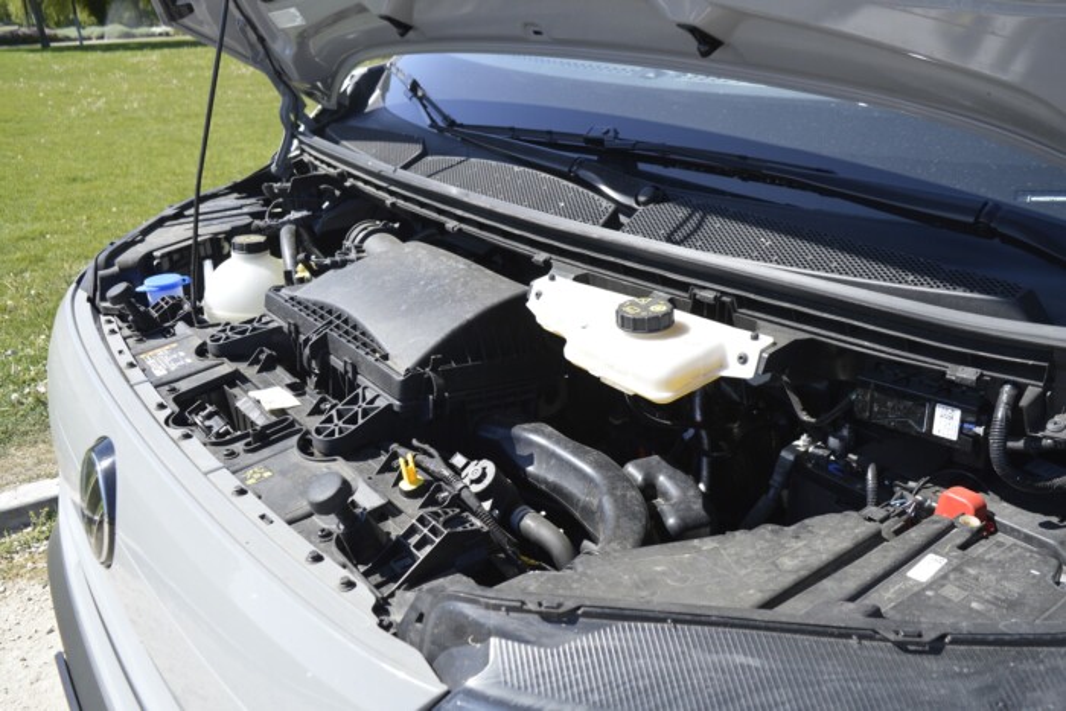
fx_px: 888
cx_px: 533
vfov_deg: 43.6
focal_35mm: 30
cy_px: 356
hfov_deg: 61.9
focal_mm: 20
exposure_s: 1/200
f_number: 7.1
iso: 100
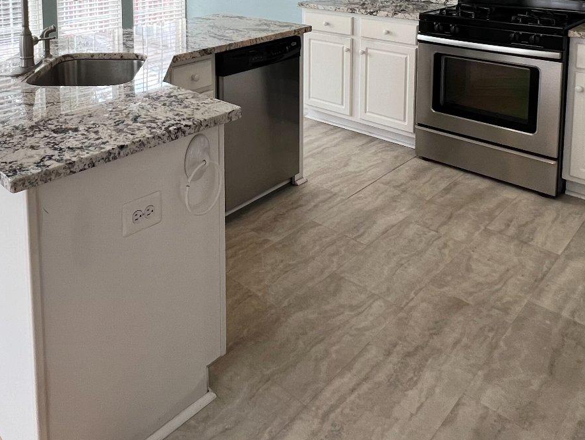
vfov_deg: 40.3
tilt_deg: -5.5
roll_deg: +1.0
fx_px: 507
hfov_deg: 58.6
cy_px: -12
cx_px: 197
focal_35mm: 30
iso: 100
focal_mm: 1.57
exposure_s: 1/99
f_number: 1.8
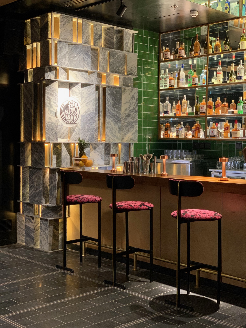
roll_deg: -1.6
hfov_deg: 28.0
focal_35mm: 52
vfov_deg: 36.8
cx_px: 123
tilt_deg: -3.4
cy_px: 164
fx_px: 493
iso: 500
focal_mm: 6
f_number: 2.4
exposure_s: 1/50
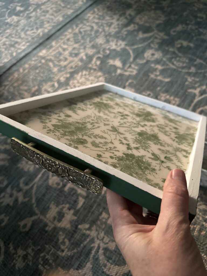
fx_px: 191
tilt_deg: -56.4
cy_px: 138
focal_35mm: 24
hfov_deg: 56.8
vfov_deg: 71.6
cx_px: 104
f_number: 1.78
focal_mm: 6.76
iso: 1000
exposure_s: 1/39
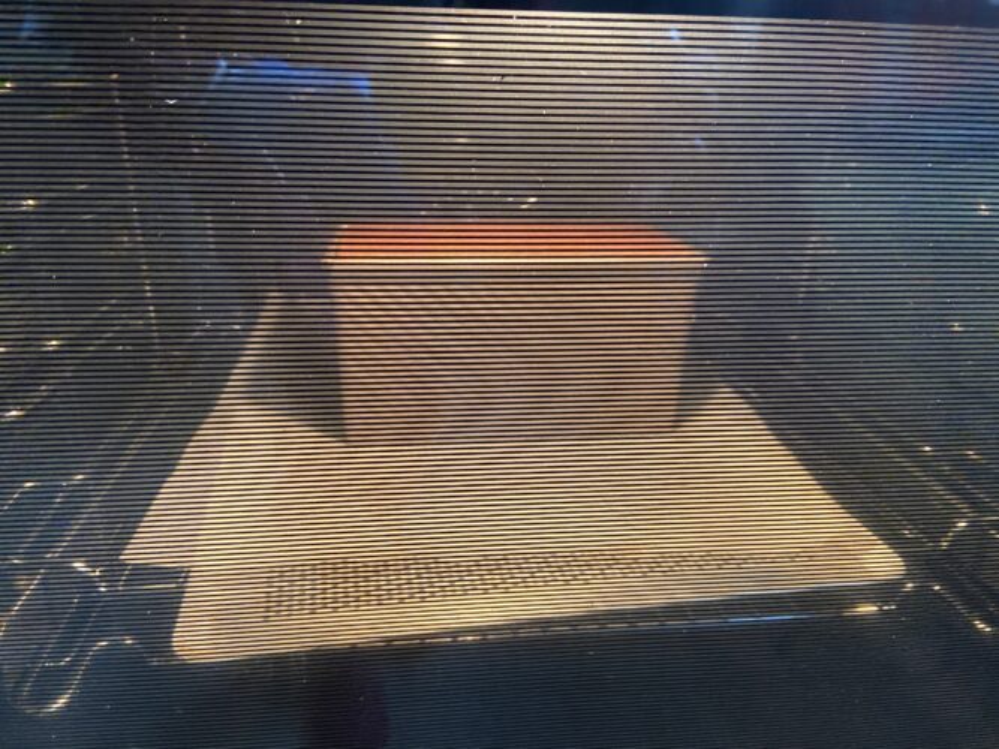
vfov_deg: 53.0
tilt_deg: -23.5
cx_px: 500
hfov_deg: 67.3
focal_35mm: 26
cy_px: 374
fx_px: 750
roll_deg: -2.8
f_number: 1.8
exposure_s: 1/50
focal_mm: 4.25
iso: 500
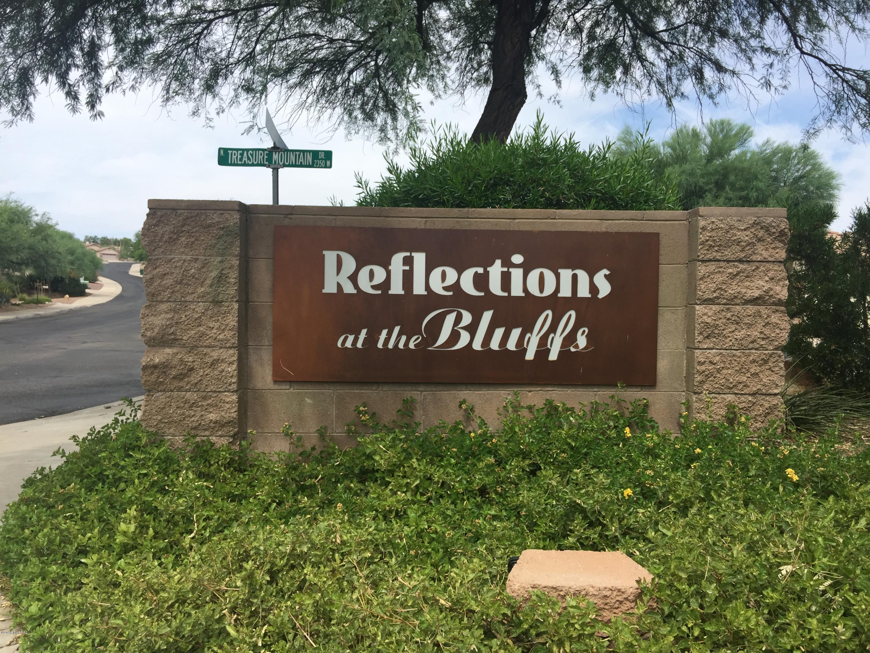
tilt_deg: -1.3
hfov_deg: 61.7
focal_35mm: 29
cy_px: 326
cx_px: 435
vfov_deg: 48.2
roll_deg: -2.6
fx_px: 729
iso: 32
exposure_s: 1/1163
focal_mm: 4.15
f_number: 2.2
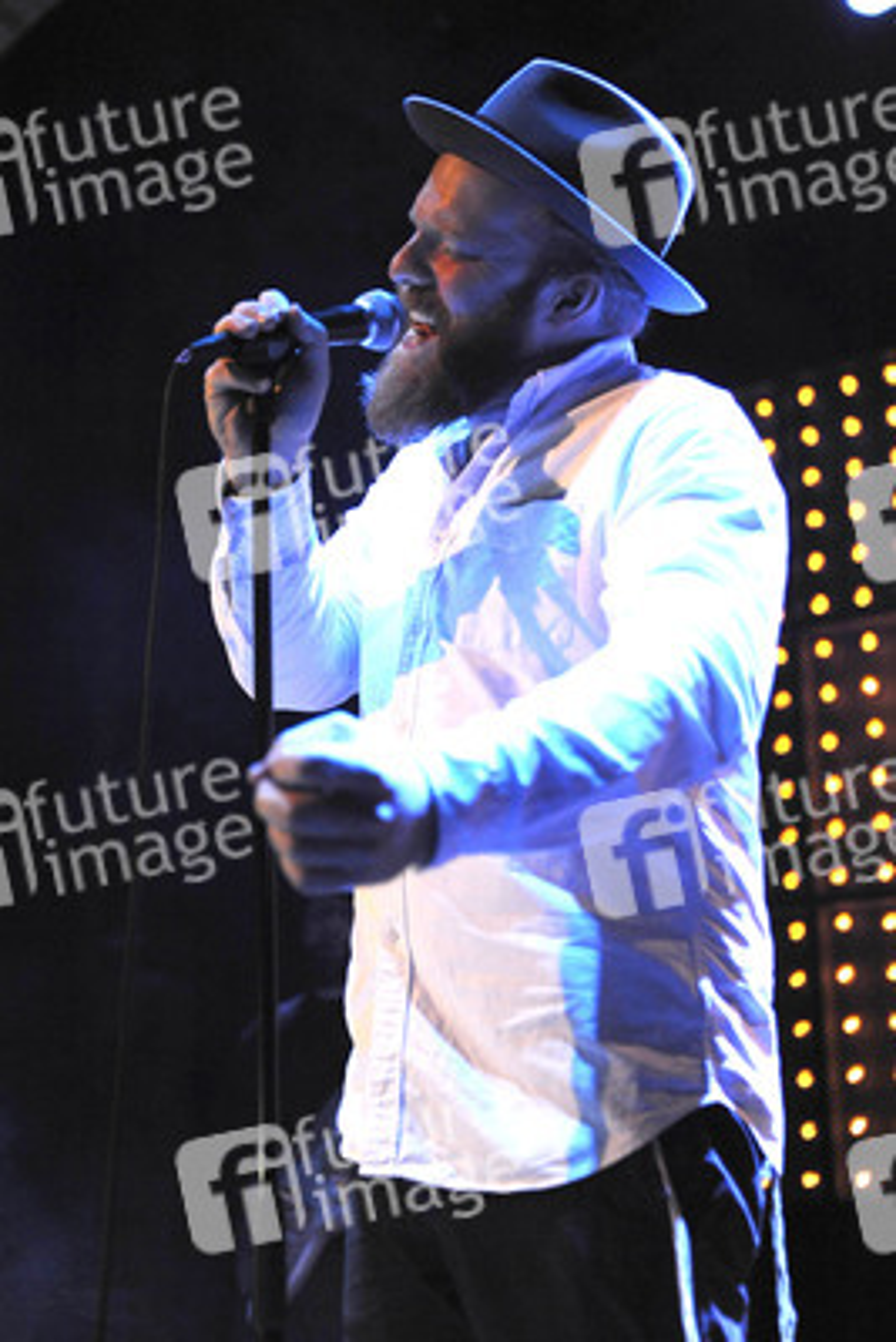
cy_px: 671
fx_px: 1790
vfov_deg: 41.1
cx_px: 448
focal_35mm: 48
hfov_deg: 28.1
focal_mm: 48
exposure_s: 1/100
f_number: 2.8
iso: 3200
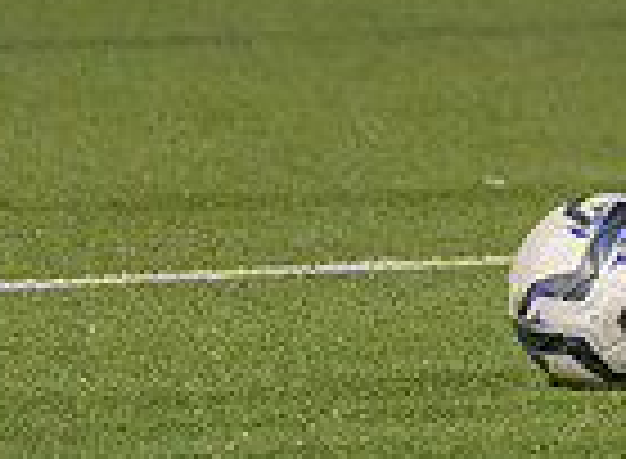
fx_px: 20241
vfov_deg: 1.3
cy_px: -420
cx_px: 968
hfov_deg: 1.8
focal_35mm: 1128
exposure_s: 1/1000
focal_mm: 194
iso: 4000
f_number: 2.8
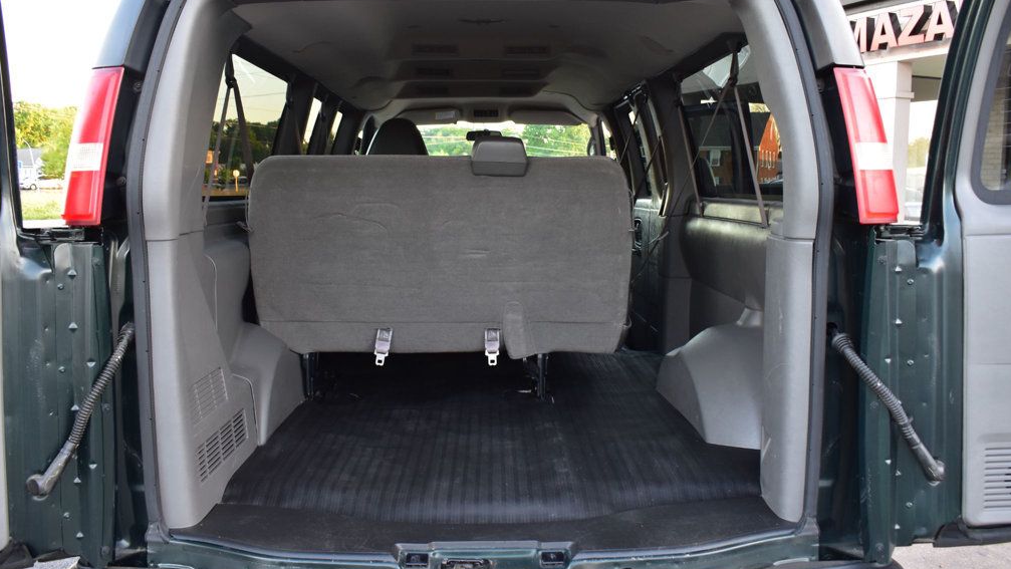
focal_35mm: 34
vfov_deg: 35.1
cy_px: 278
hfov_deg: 58.7
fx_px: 899
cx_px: 507
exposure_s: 1/15
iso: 450
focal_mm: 21
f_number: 6.3
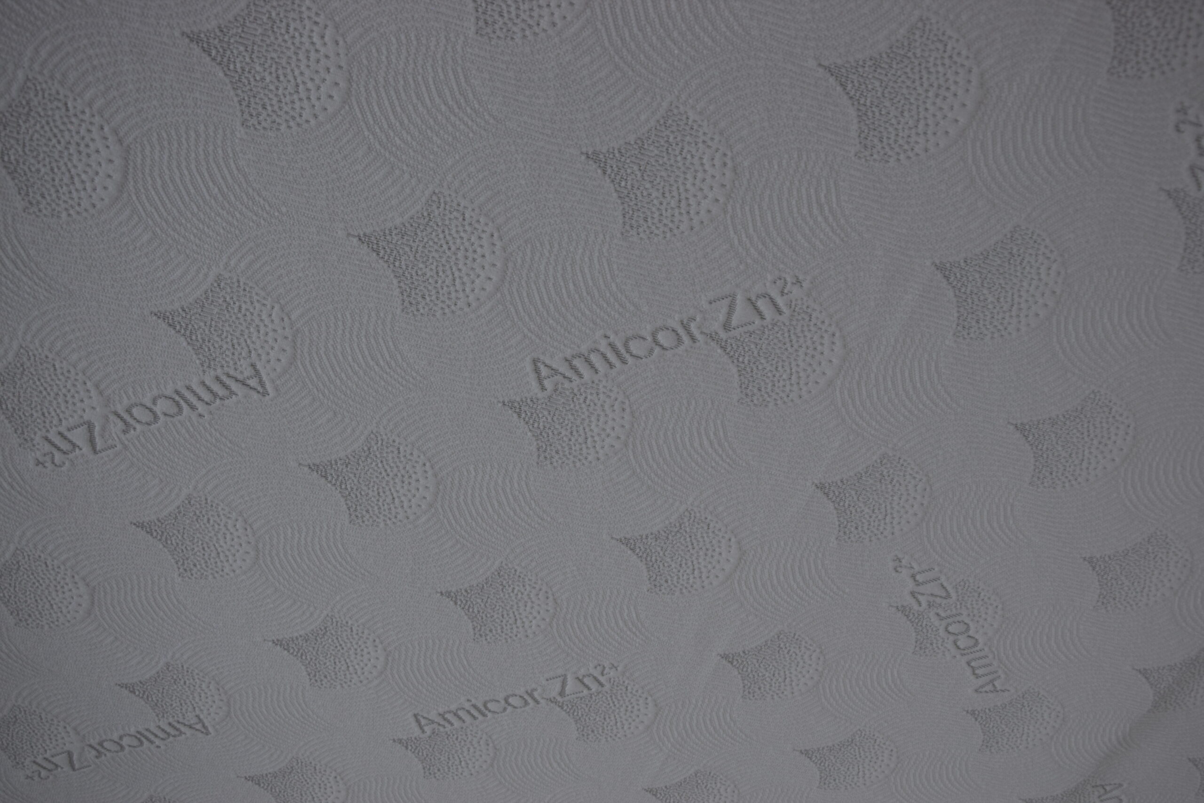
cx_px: 602
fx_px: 1054
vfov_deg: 41.7
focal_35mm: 32
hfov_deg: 59.5
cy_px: 402
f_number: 5.6
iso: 400
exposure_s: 1/125
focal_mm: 21
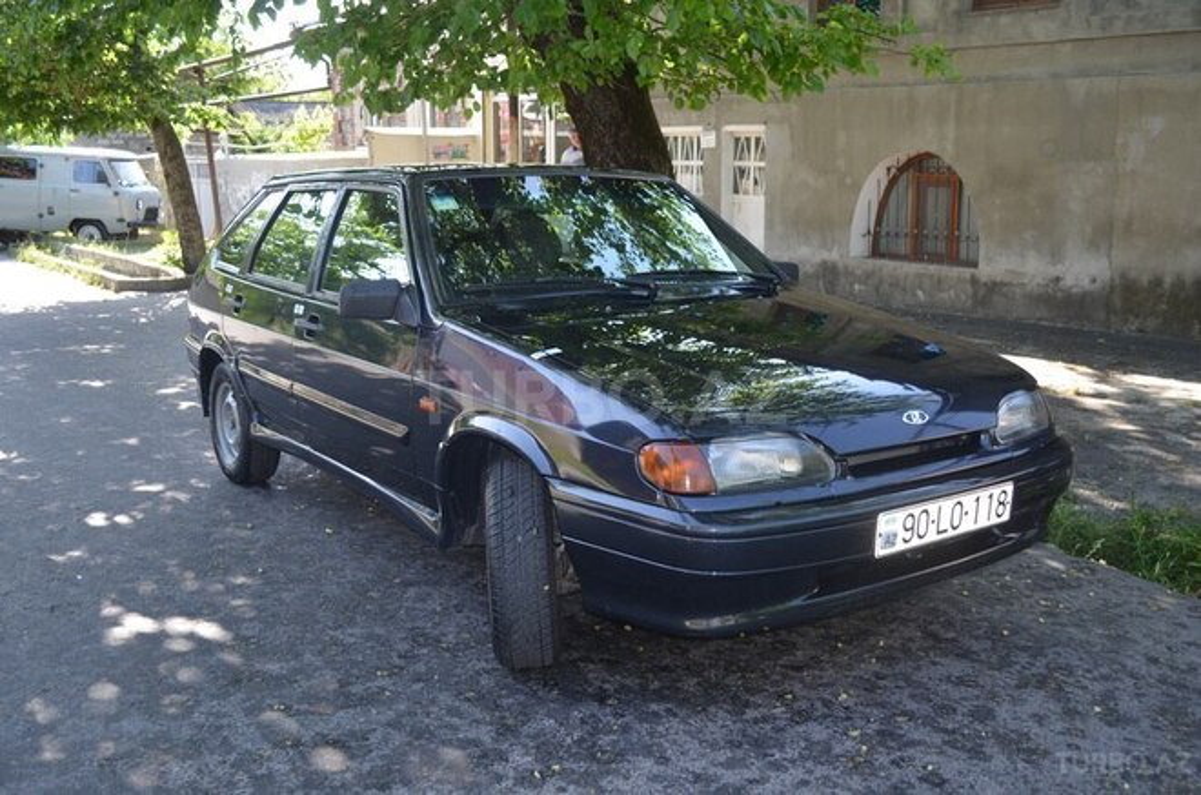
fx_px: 1099
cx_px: 600
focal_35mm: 33
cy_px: 398
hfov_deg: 57.3
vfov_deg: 39.8
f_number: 4.5
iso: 200
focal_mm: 22
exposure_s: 1/160
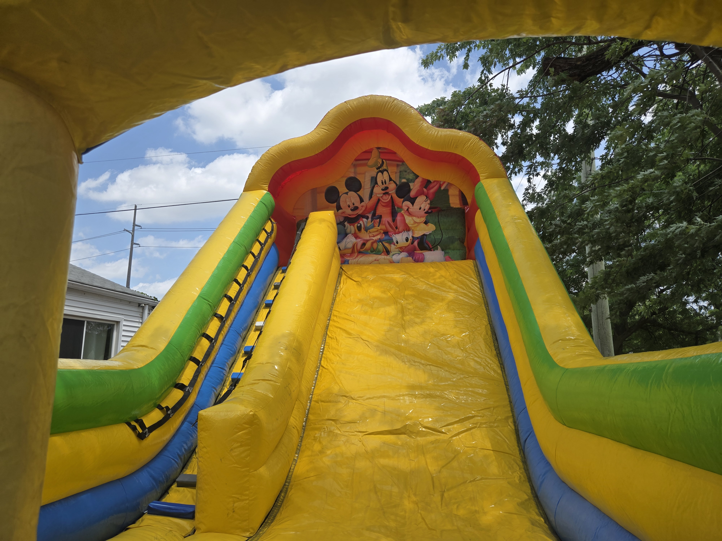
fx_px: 480
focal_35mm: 23
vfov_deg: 58.9
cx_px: 361
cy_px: 270
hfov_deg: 73.9
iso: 50
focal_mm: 5.4
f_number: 1.8
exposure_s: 1/2921
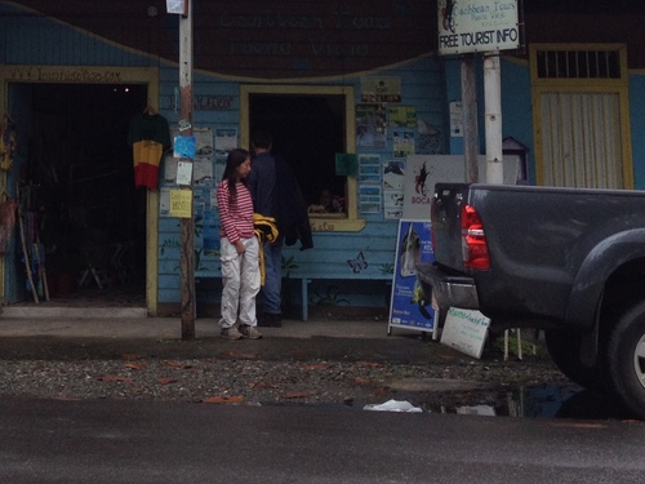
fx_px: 1565
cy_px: -61
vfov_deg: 17.0
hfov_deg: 23.0
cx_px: 147
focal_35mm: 84
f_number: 2.4
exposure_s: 1/521
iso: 50
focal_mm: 4.28
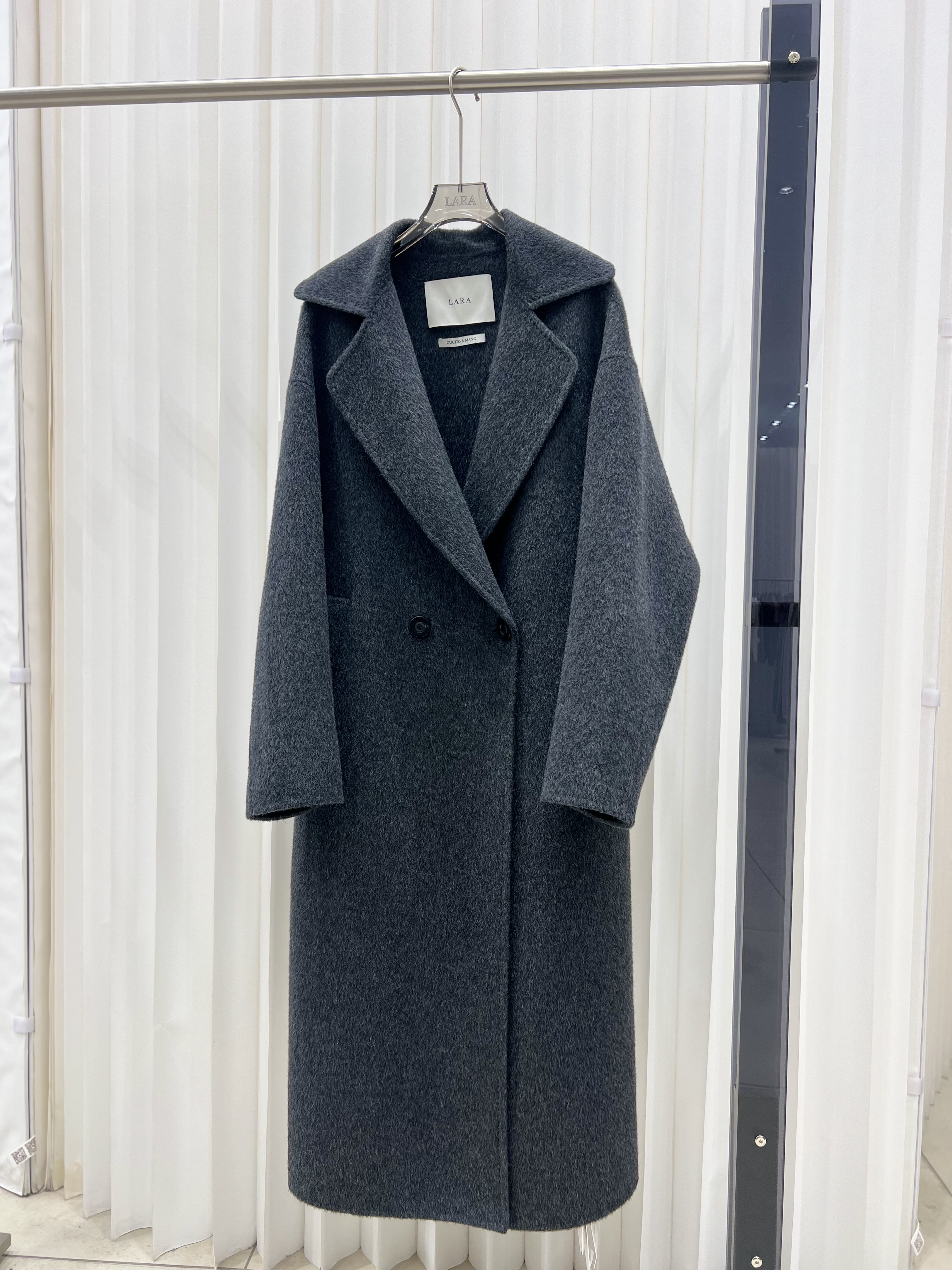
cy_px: 635
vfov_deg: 67.3
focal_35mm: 26
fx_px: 953
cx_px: 476
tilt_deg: -2.2
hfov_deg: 53.1
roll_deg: -0.2
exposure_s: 1/120
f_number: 1.5
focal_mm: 5.7
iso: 32
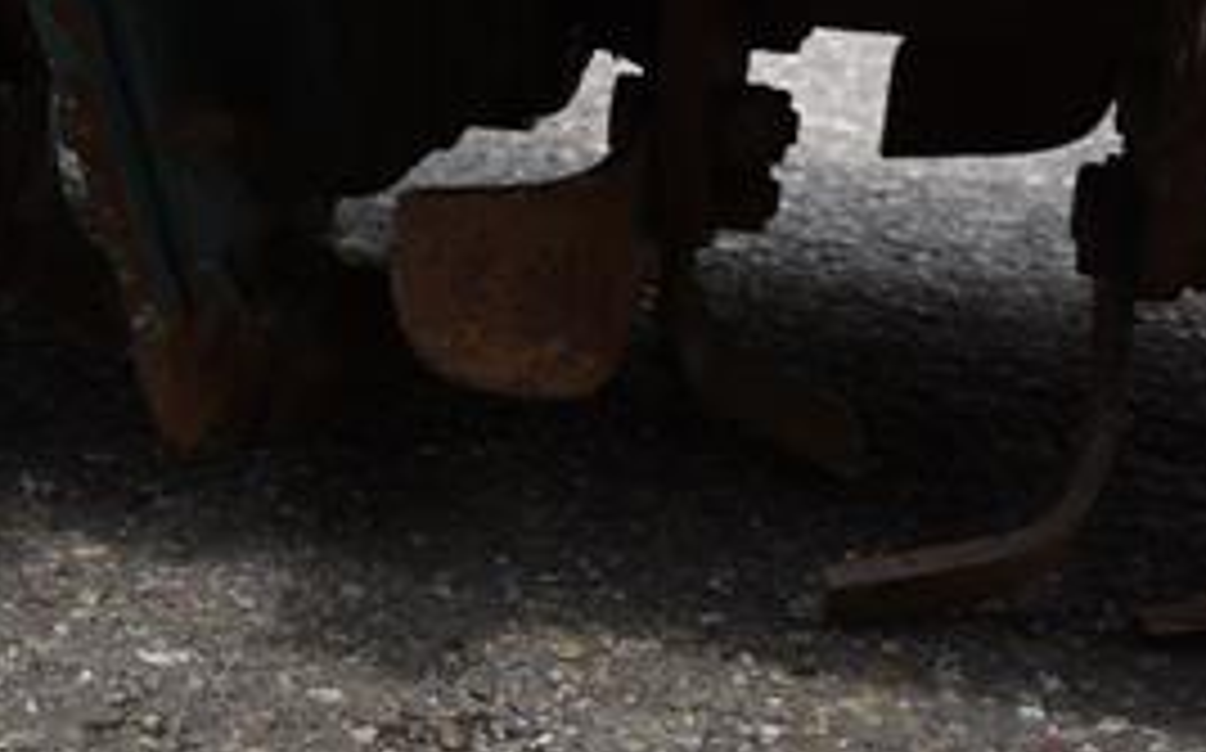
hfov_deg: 27.9
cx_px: 126
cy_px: 203
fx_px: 2332
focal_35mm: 71
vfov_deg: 18.2
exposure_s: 1/250
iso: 100
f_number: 5.6
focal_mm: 14
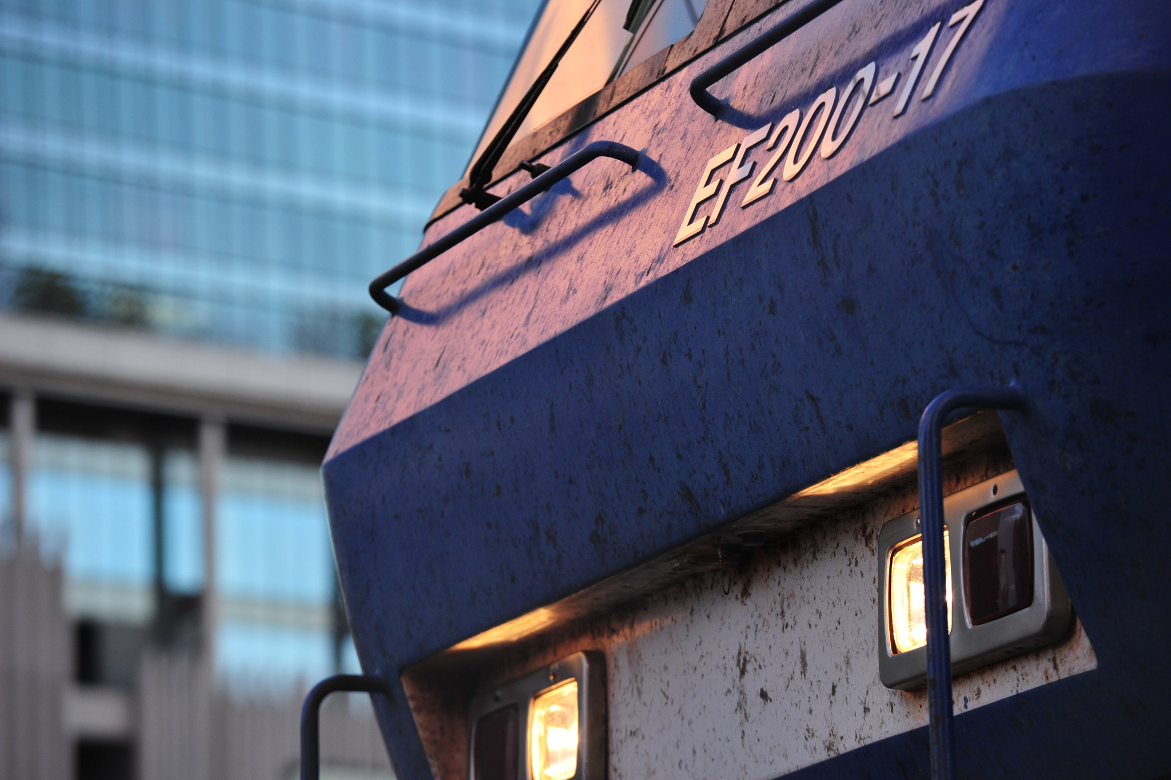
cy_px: 390
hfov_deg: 11.4
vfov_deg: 7.6
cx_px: 586
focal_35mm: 180
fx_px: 5851
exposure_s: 1/250
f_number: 6.3
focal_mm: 180
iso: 1000
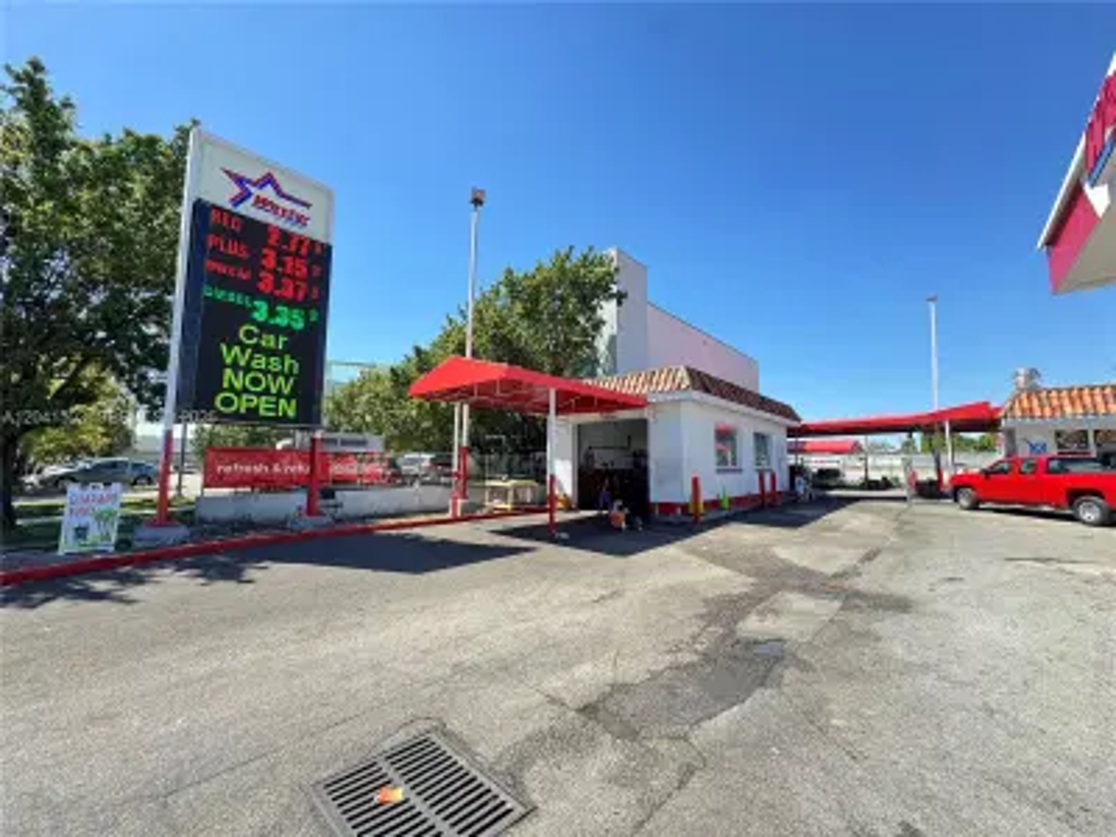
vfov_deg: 85.7
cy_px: 418
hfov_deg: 102.1
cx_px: 558
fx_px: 451
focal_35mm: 14
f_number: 2.2
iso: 40
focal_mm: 2.22
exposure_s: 1/375
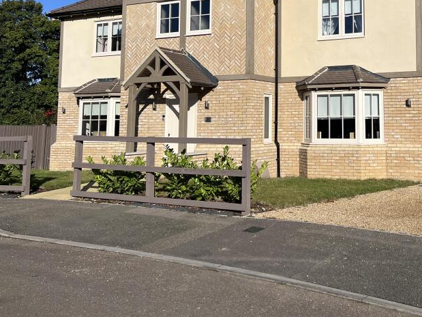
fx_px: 524
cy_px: 64
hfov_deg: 42.3
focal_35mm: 43
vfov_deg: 32.7
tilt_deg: +6.2
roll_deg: +0.8
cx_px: 324
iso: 50
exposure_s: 1/6579
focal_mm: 5.7
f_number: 1.5
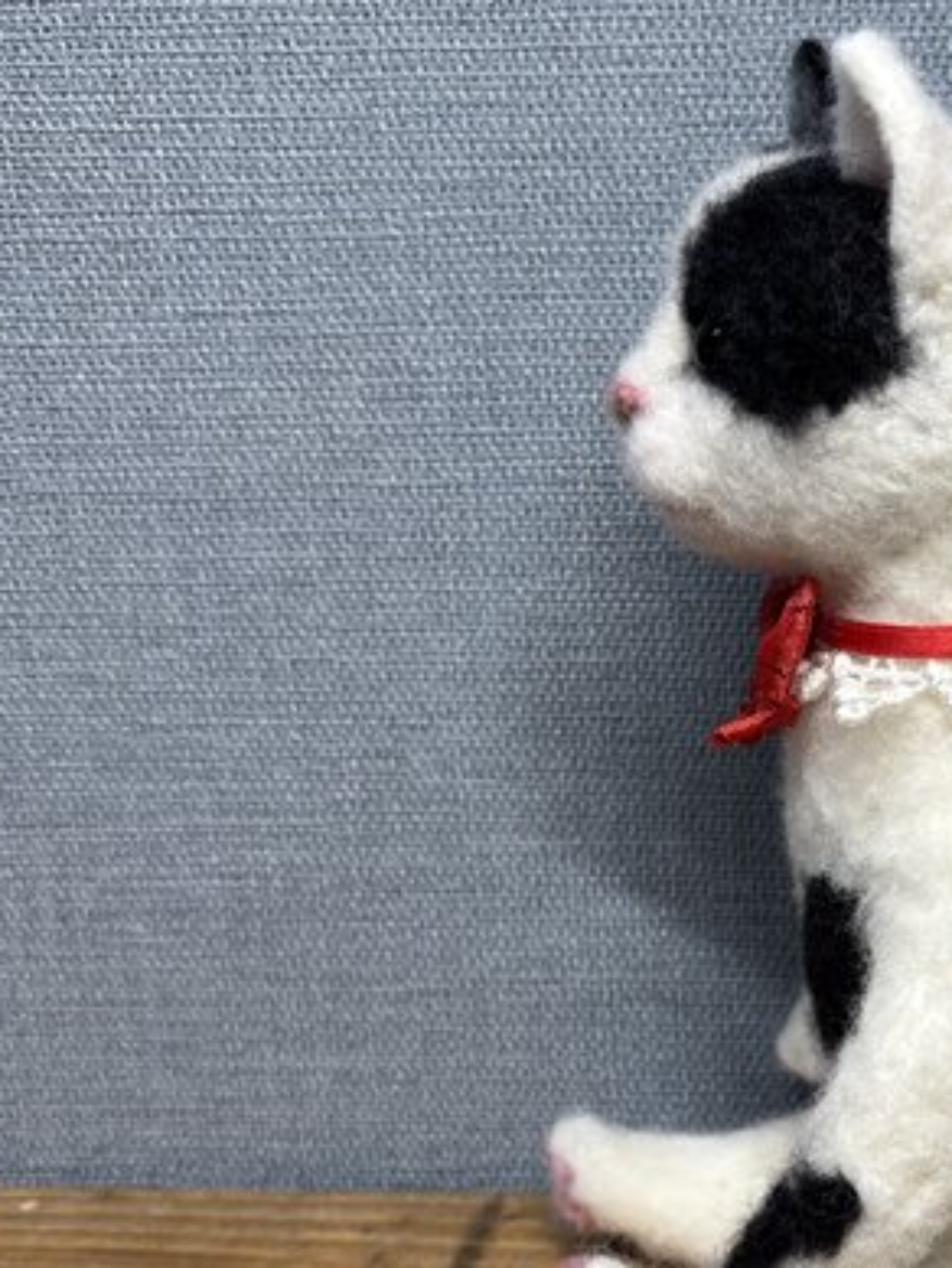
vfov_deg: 33.5
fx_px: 2089
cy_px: 839
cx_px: 998
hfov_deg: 24.3
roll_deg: +0.3
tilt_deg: -19.5
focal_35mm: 57
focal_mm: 5.96
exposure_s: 1/121
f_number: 1.6
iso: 100
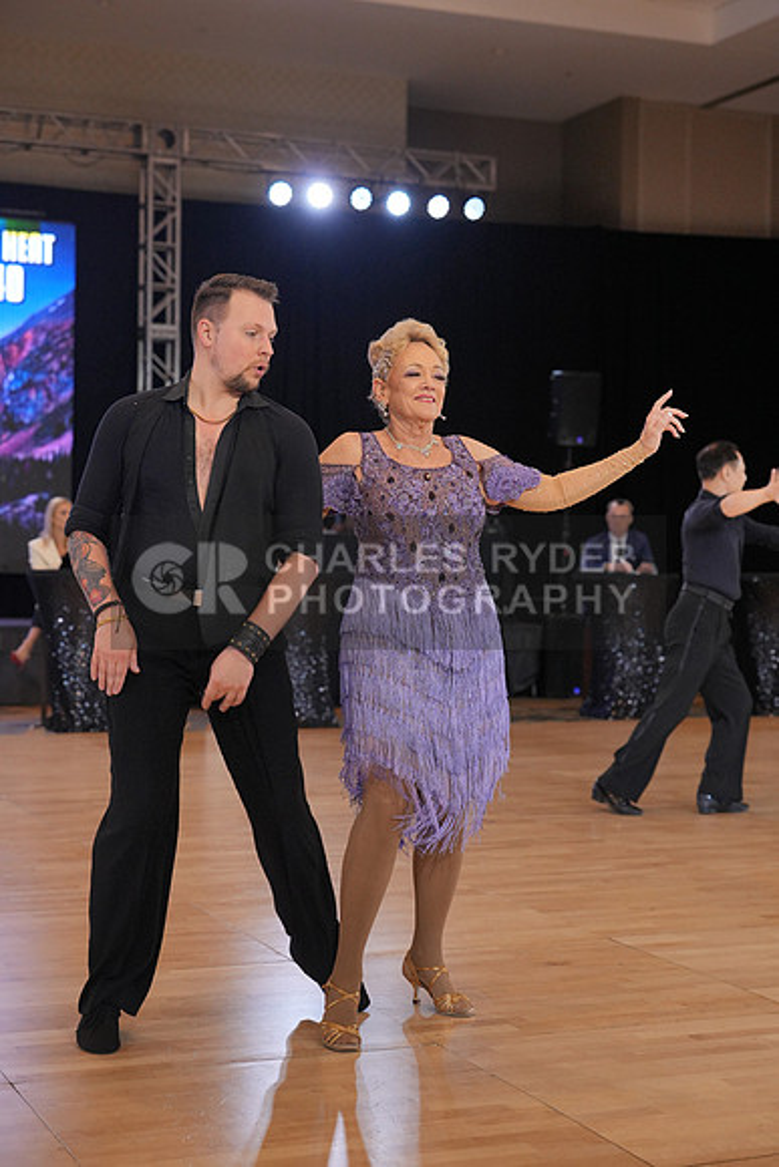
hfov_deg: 22.6
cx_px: 390
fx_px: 1946
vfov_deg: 33.4
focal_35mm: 60
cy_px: 584
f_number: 3.5
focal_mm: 60
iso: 2000
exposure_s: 1/500
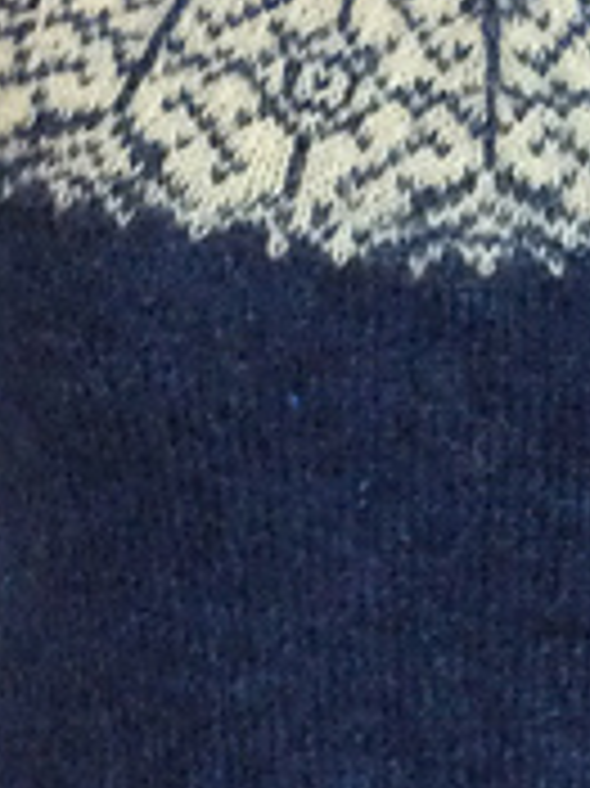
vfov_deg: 16.8
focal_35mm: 117
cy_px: 545
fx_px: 2662
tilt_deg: -14.0
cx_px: 649
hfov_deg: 12.4
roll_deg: -0.9
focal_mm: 3.3
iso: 320
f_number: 2.4
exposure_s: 1/15
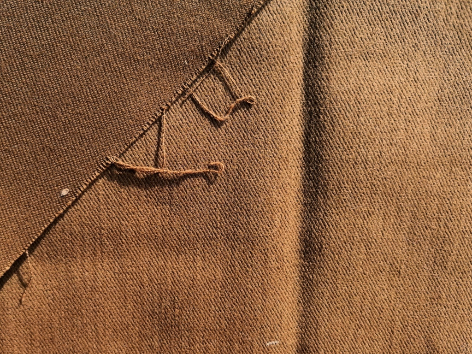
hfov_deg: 65.3
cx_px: 236
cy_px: 177
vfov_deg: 51.4
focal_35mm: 27
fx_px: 368
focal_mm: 4.75
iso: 50
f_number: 1.8
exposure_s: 1/100
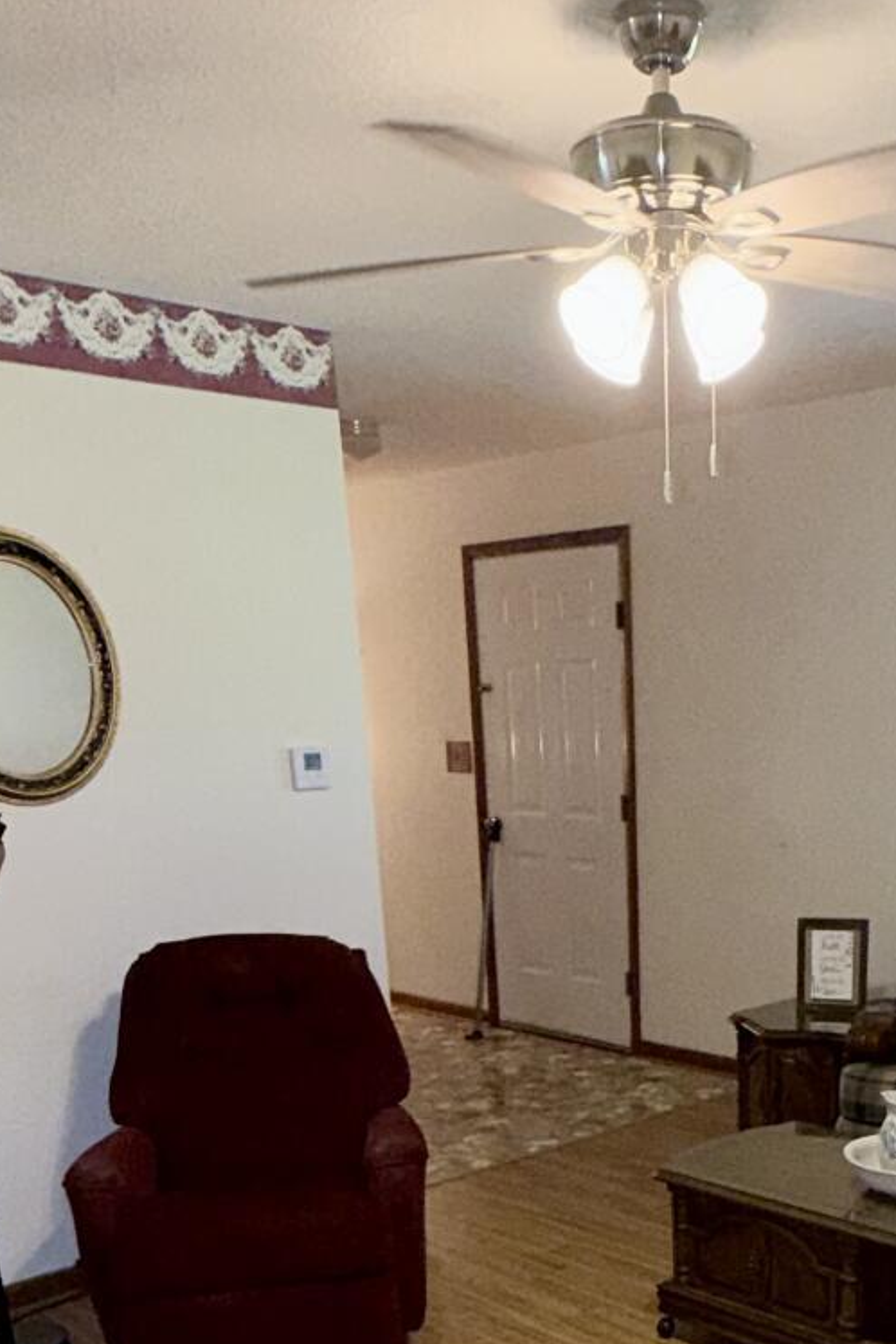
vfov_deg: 44.6
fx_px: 1456
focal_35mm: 39
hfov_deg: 33.5
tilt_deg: -20.6
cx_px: 675
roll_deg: +0.4
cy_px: 1234
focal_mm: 2.22
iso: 64
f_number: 2.2
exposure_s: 1/60
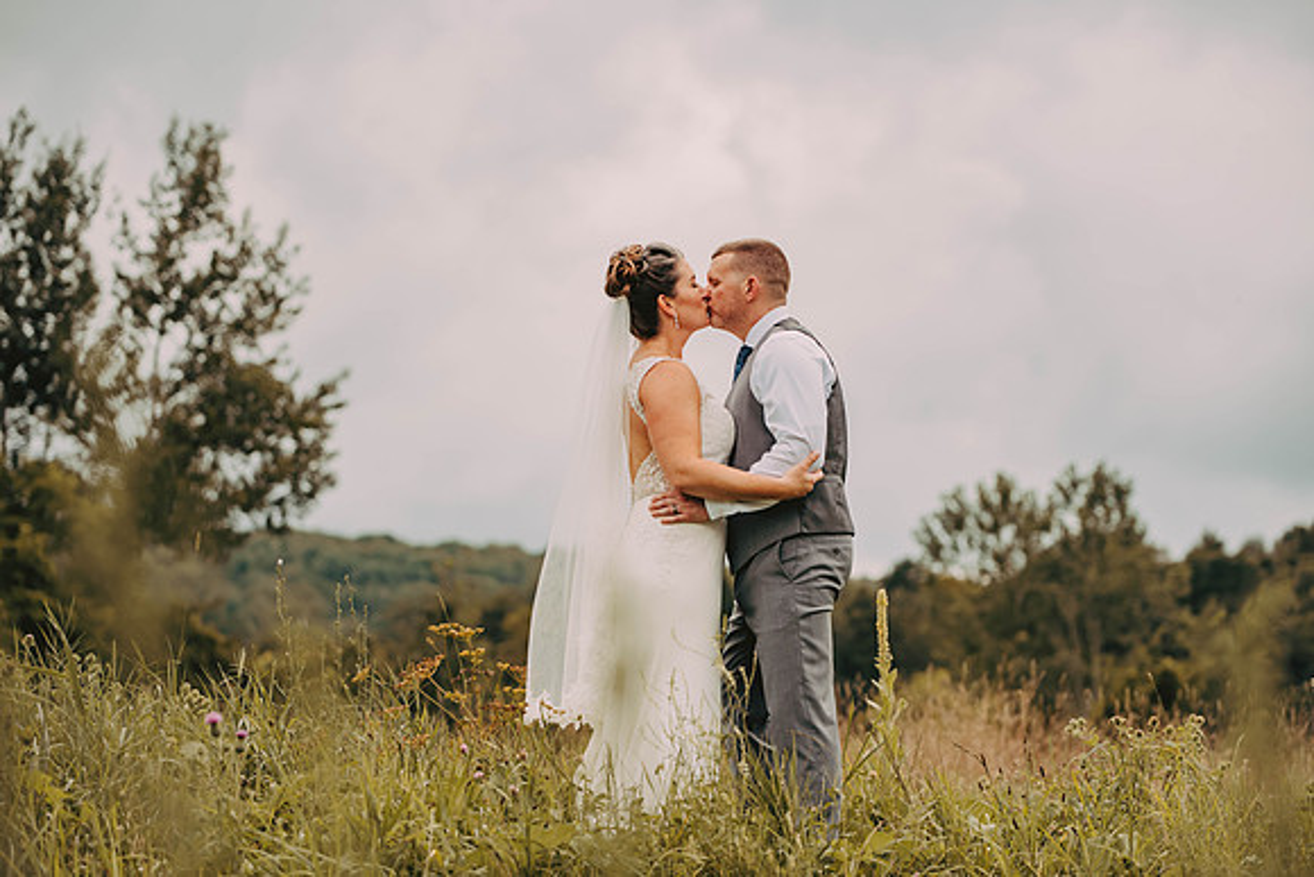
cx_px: 657
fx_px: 3359
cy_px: 438
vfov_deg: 14.9
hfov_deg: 22.1
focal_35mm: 92
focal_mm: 92
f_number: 2.8
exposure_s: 1/1600
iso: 200
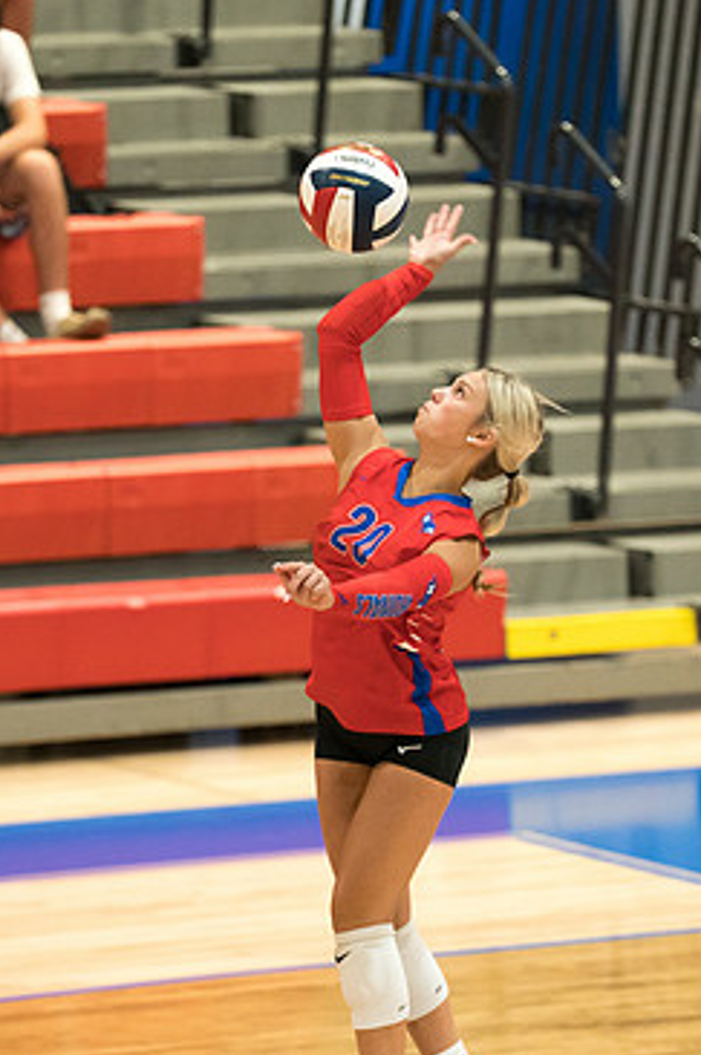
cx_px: 389
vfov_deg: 6.0
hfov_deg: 4.0
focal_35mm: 343
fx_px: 10046
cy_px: 659
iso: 4000
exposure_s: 1/1000
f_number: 2.8
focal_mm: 171
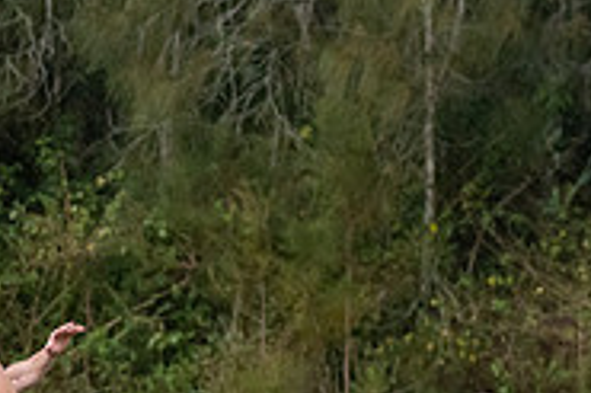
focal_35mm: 1229
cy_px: 664
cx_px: -107
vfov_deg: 1.1
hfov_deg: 1.7
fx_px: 20158
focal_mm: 200
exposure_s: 1/1600
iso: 1250
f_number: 7.1
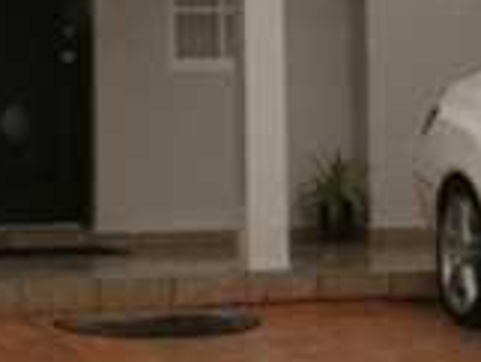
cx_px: 364
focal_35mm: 129
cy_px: -165
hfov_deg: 15.2
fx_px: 1794
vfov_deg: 11.1
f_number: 2.8
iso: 100
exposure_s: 1/100
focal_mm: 4.7
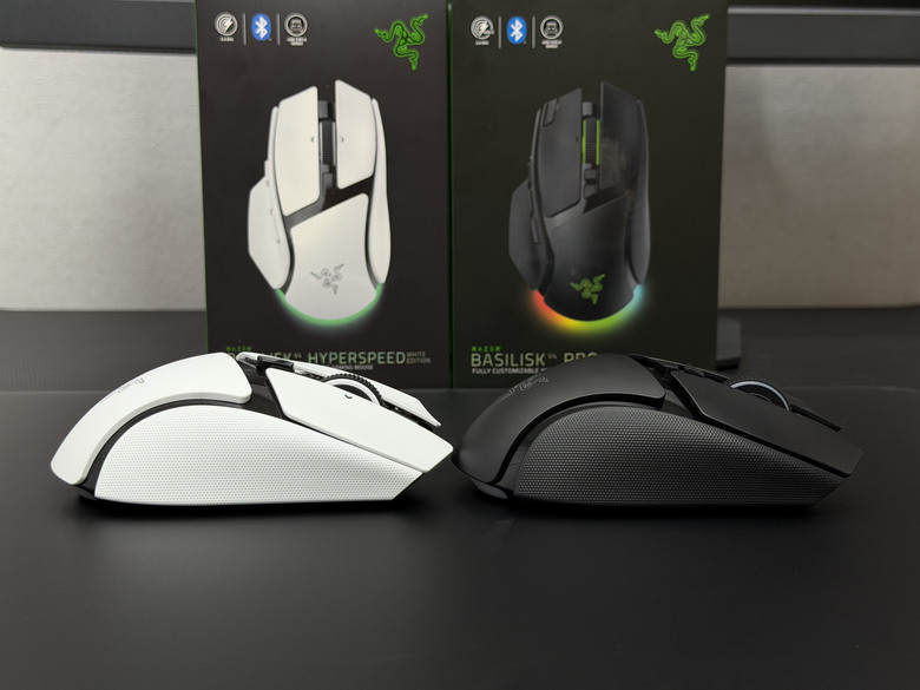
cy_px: 345
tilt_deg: -8.9
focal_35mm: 48
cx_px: 460
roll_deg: +0.6
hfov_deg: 39.7
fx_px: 1276
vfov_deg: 30.3
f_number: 1.78
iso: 100
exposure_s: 1/60
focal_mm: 6.76
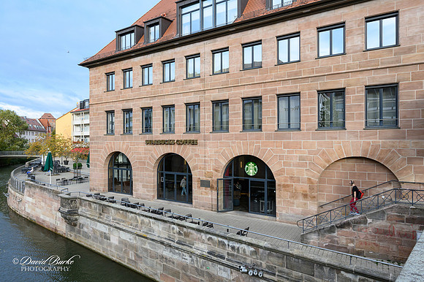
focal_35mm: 21
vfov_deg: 59.4
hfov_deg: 81.2
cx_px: 212
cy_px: 141
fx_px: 247
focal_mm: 14.5
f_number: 8
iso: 500
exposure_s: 1/250
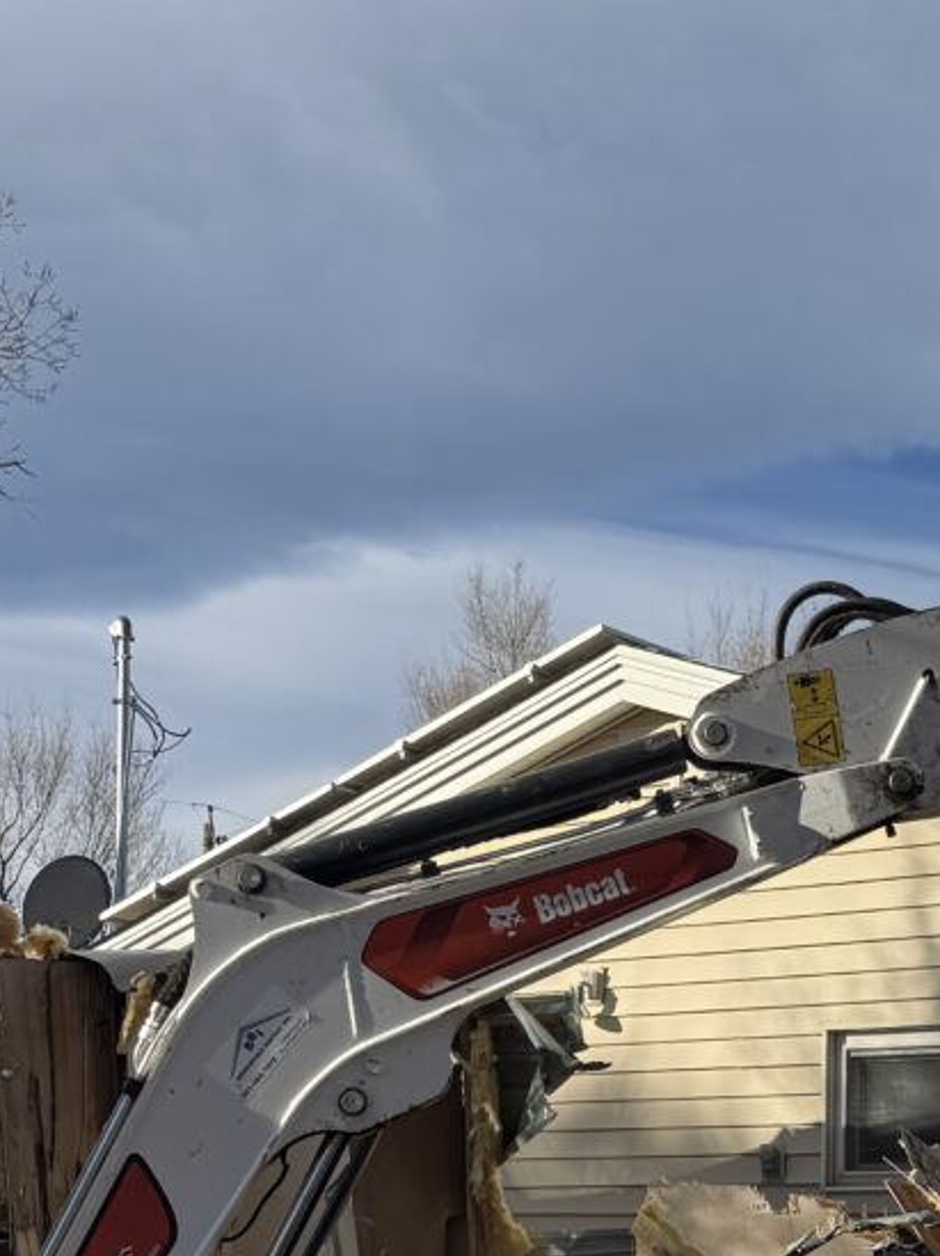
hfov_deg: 20.8
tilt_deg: +3.9
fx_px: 2537
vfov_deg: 27.1
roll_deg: -0.4
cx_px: 686
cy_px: 1055
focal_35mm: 70
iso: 80
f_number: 1.78
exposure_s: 1/4405
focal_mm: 6.76
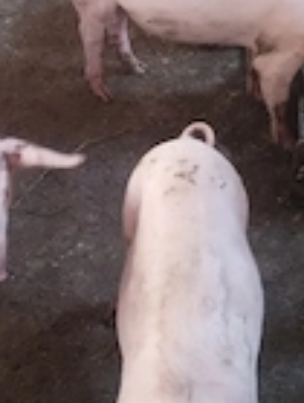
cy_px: 148
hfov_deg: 18.3
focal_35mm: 80
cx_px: 61
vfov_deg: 24.3
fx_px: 932
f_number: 1.8
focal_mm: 4.27
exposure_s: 1/25
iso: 1375
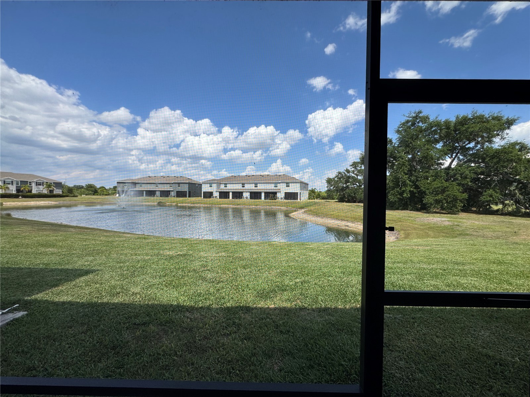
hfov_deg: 102.1
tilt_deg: -1.4
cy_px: 198
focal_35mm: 14
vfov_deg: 85.7
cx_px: 265
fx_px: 214
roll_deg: -1.0
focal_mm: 2.22
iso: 50
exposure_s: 1/1536
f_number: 2.2
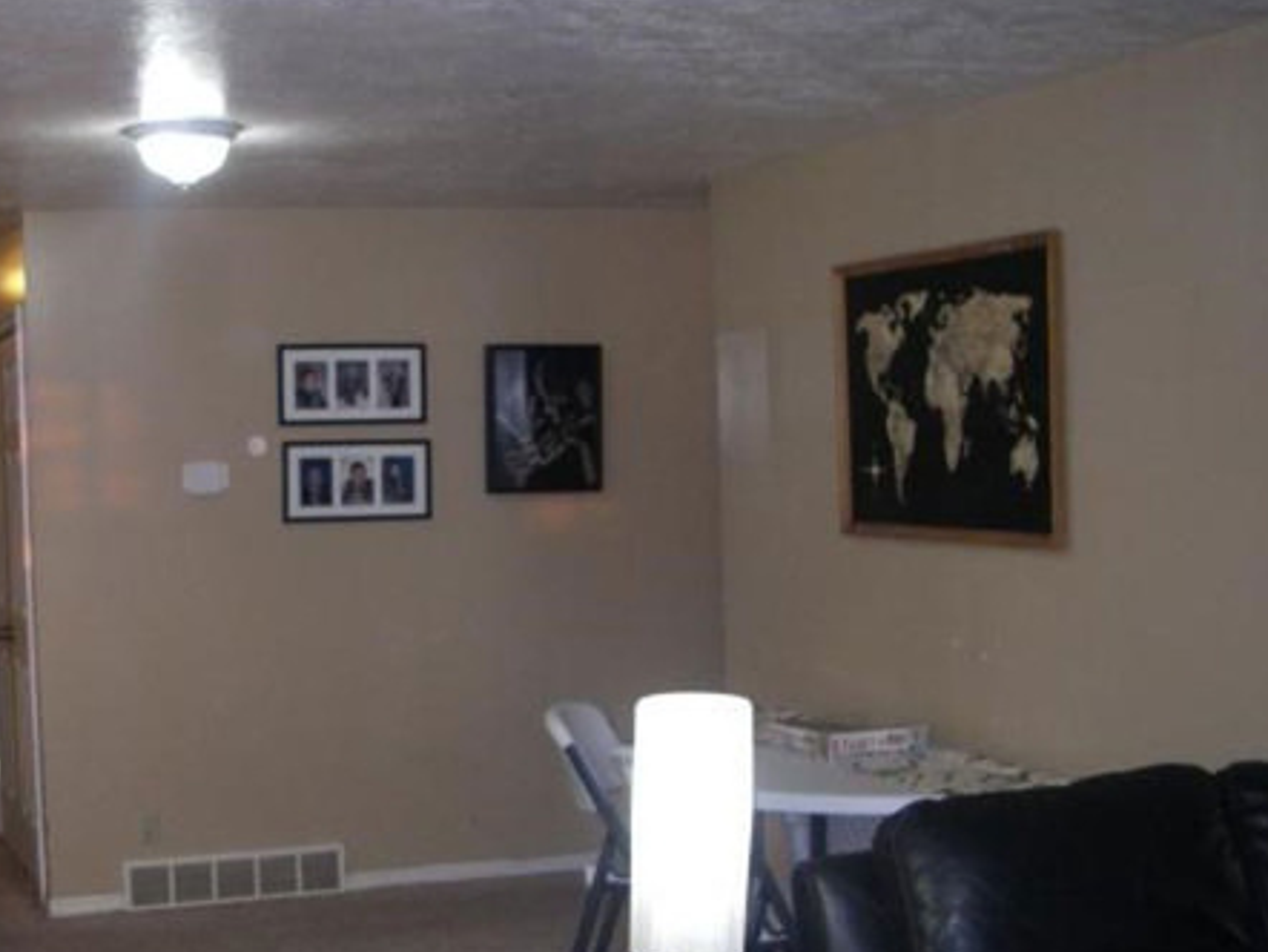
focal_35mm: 55
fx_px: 2016
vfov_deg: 26.5
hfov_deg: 34.6
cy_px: 556
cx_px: 413
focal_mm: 6.3
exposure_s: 1/40
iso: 200
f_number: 3.3
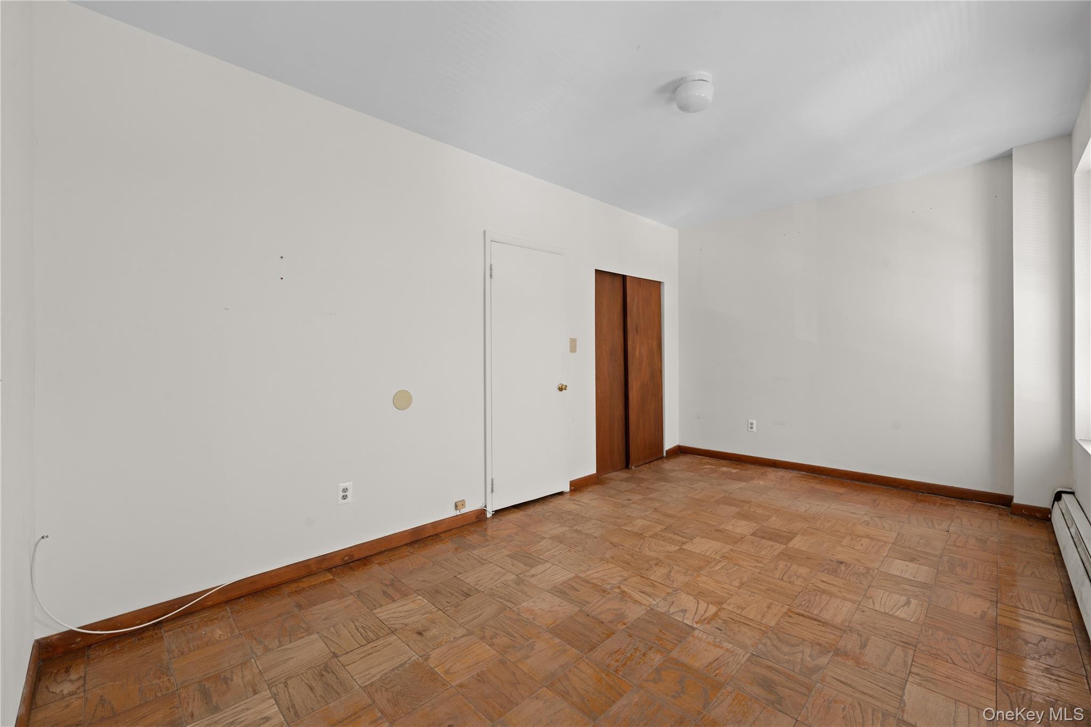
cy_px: 364
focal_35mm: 14
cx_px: 546
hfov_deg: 104.3
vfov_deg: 81.2
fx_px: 424
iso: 320
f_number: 10
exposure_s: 1/1.67
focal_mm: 14
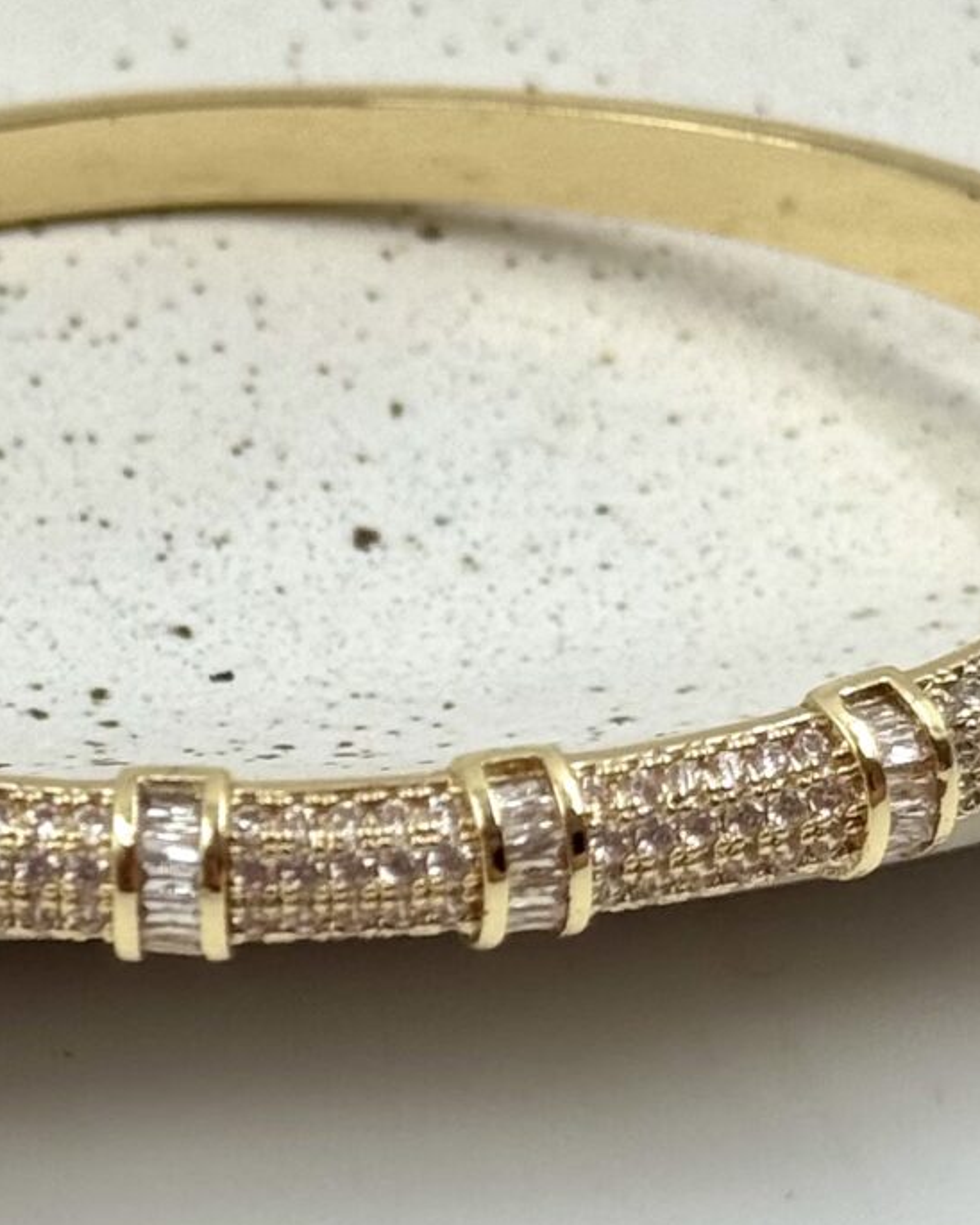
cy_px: 617
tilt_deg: -41.5
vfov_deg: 11.0
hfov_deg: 8.8
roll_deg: -1.2
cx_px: 224
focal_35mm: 175
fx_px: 6345
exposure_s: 1/939
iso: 64
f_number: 1.78
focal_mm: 6.76
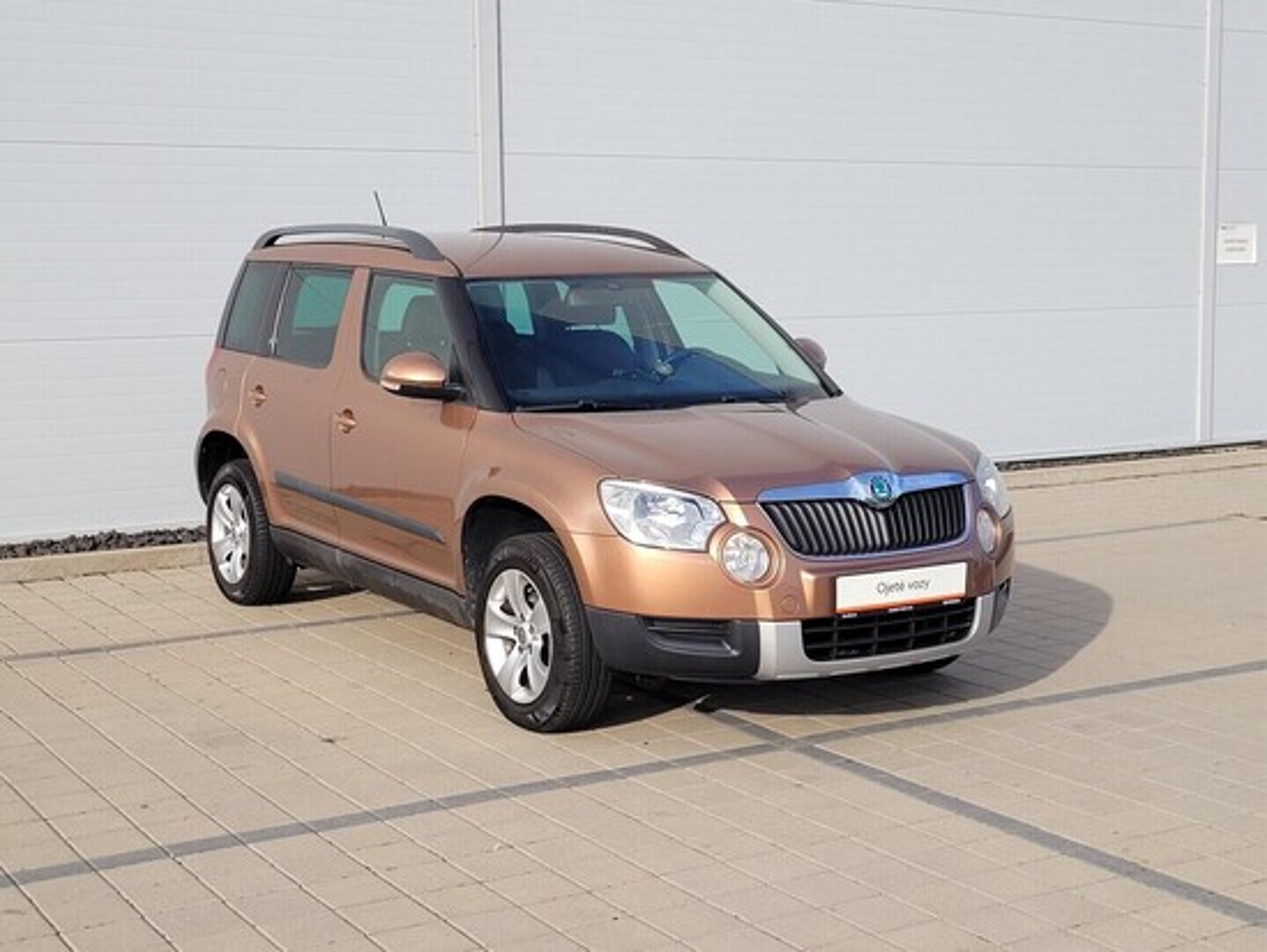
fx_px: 952
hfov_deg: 67.3
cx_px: 634
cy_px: 476
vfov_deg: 53.1
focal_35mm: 26
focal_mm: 5.4
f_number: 1.8
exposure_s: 1/1232
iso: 40
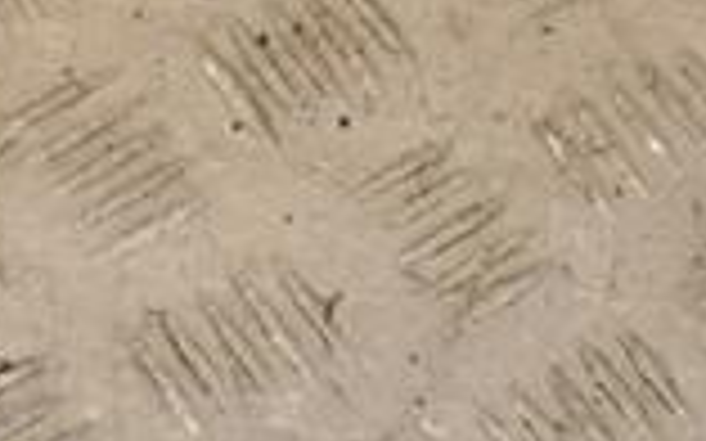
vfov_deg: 7.3
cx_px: 490
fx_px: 3366
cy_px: 810
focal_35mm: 175
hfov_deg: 12.0
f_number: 10
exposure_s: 1/200
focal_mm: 30
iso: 800
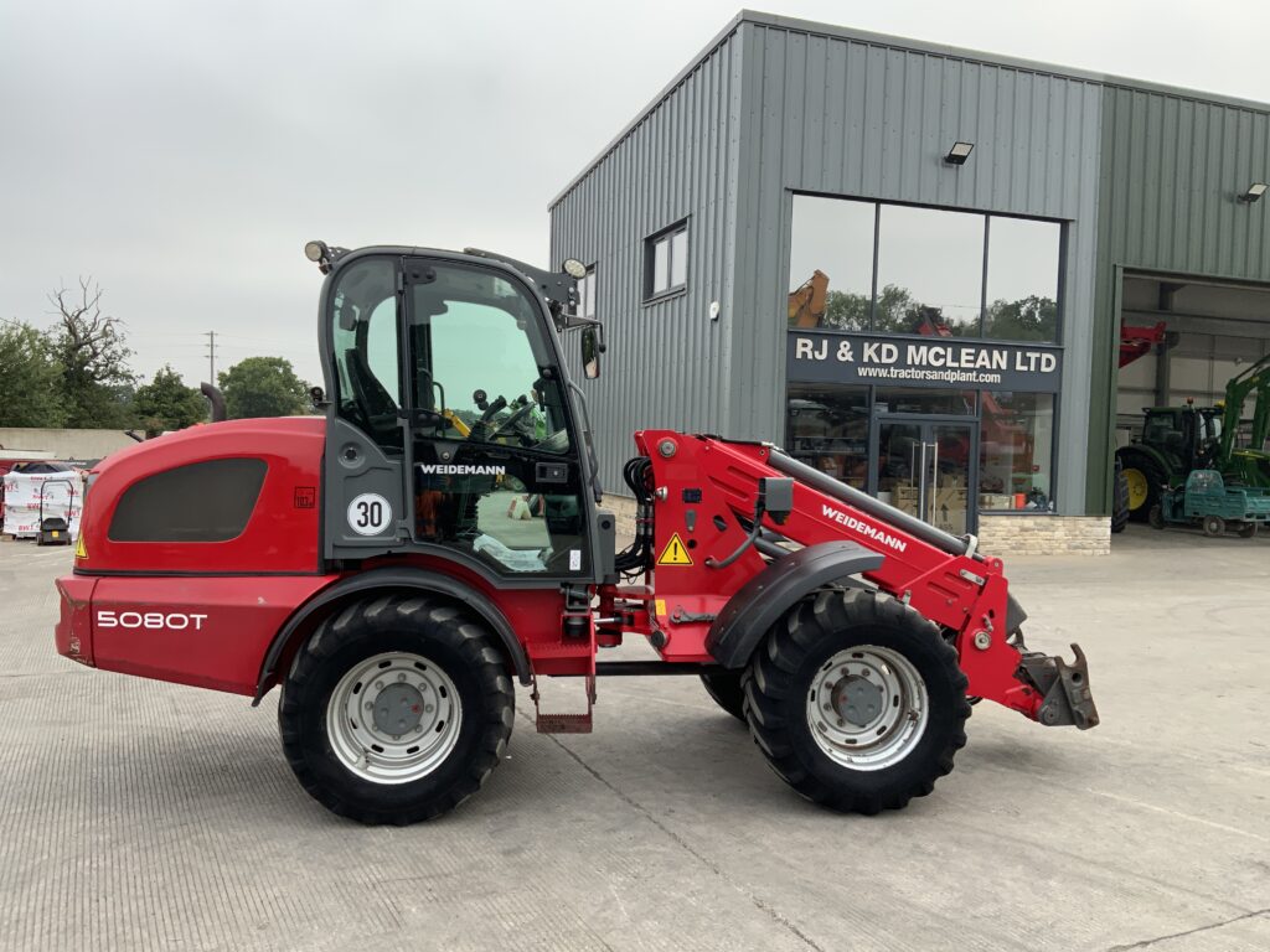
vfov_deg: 48.2
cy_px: 476
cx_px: 635
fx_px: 1064
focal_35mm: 29
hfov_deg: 61.7
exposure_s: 1/172
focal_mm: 3
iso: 16
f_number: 1.8
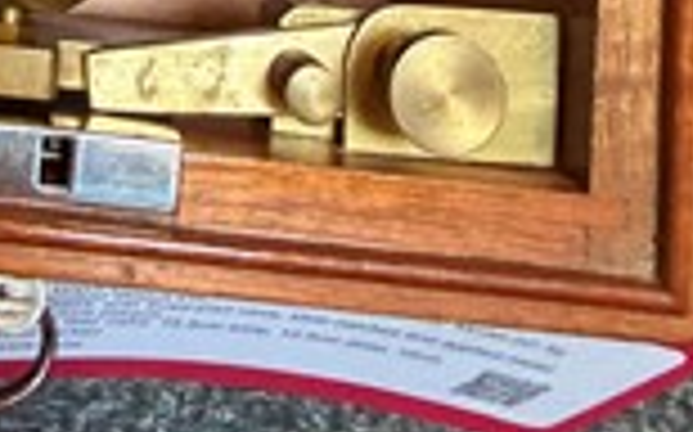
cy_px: -306
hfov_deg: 29.5
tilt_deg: -82.8
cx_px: 40
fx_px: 1246
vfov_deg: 16.8
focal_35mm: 66
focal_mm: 2.22
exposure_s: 1/60
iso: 800
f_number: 2.2
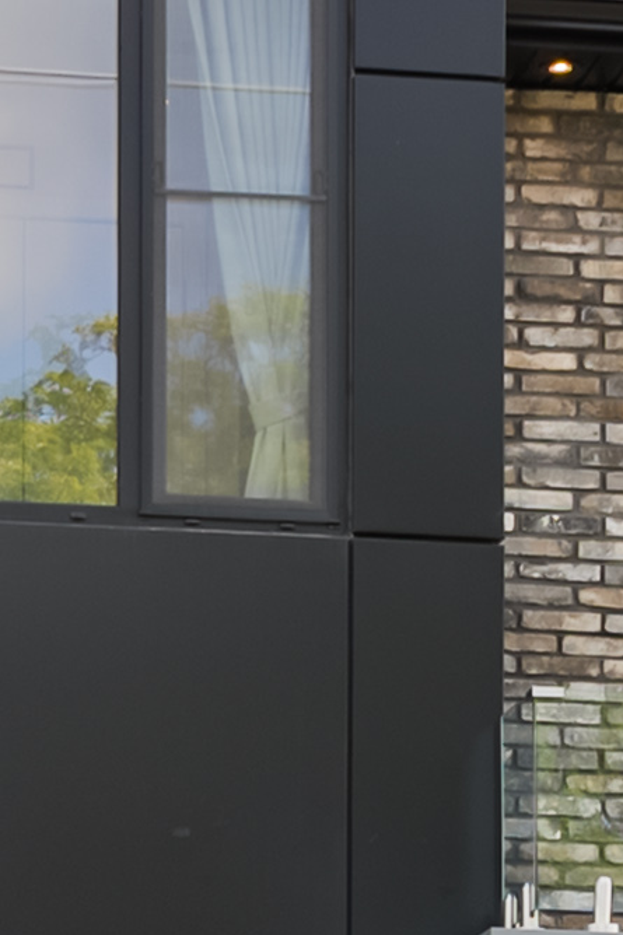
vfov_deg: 7.1
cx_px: 280
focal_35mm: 286
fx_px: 7427
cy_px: 1333
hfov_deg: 4.8
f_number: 10
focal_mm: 45
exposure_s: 1/50
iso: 100
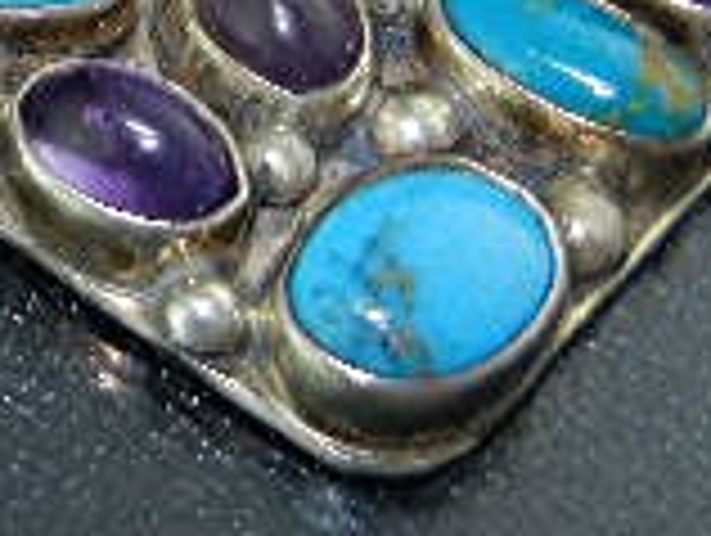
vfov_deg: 6.9
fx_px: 4320
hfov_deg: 9.2
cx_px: -306
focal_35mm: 210
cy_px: -401
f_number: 3.9
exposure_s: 1/30
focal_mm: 9.3
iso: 240
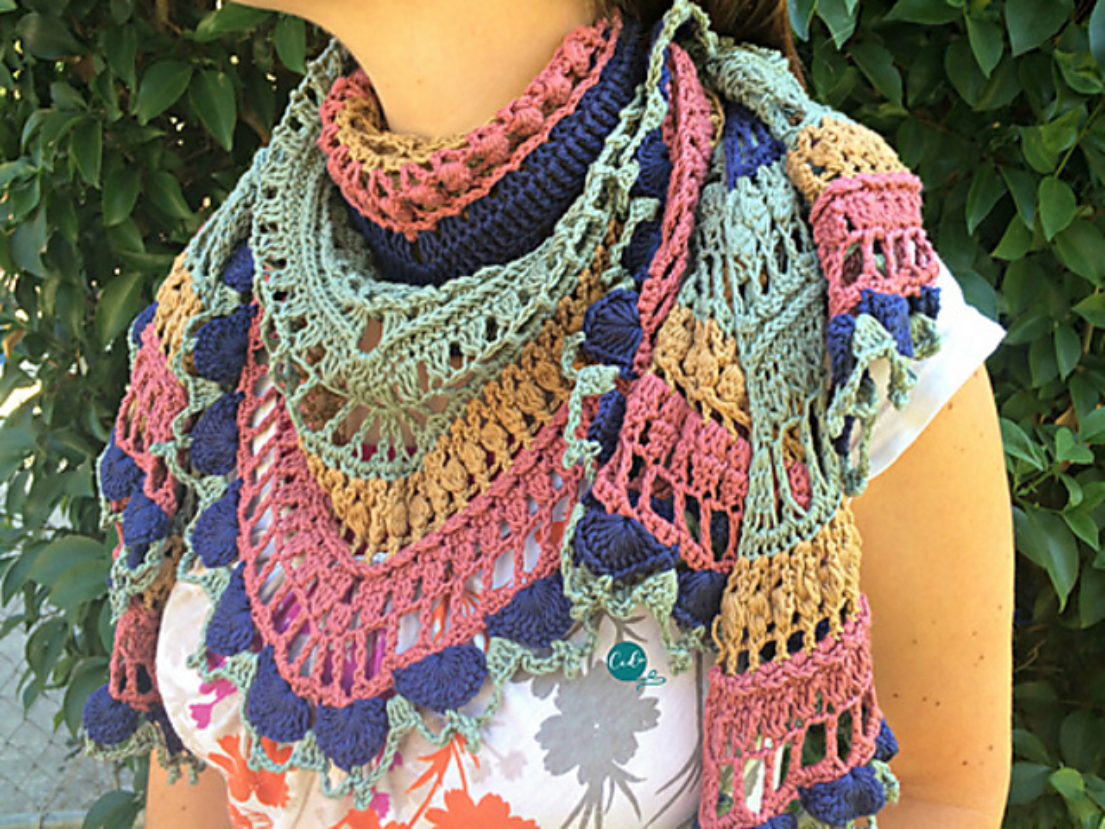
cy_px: 414
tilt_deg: -15.3
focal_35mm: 29
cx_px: 552
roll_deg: +3.5
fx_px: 926
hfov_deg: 61.7
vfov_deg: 48.2
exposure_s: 1/120
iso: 32
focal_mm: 4.15
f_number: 2.2
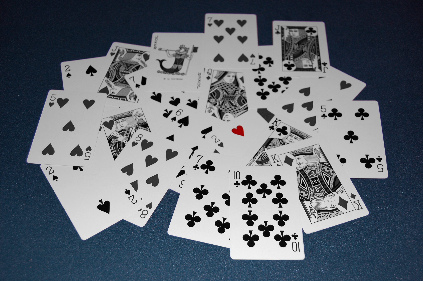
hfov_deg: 43.6
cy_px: 140
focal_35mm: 45
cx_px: 212
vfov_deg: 29.8
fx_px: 528
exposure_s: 1/60
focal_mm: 30
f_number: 4.2
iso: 400
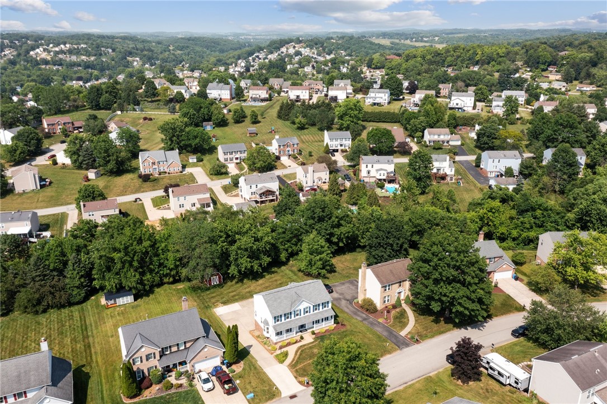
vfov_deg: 46.4
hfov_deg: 65.5
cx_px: 304
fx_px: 472
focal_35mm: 28
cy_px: 202
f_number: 5.6
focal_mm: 10.26
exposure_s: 1/500
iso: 100
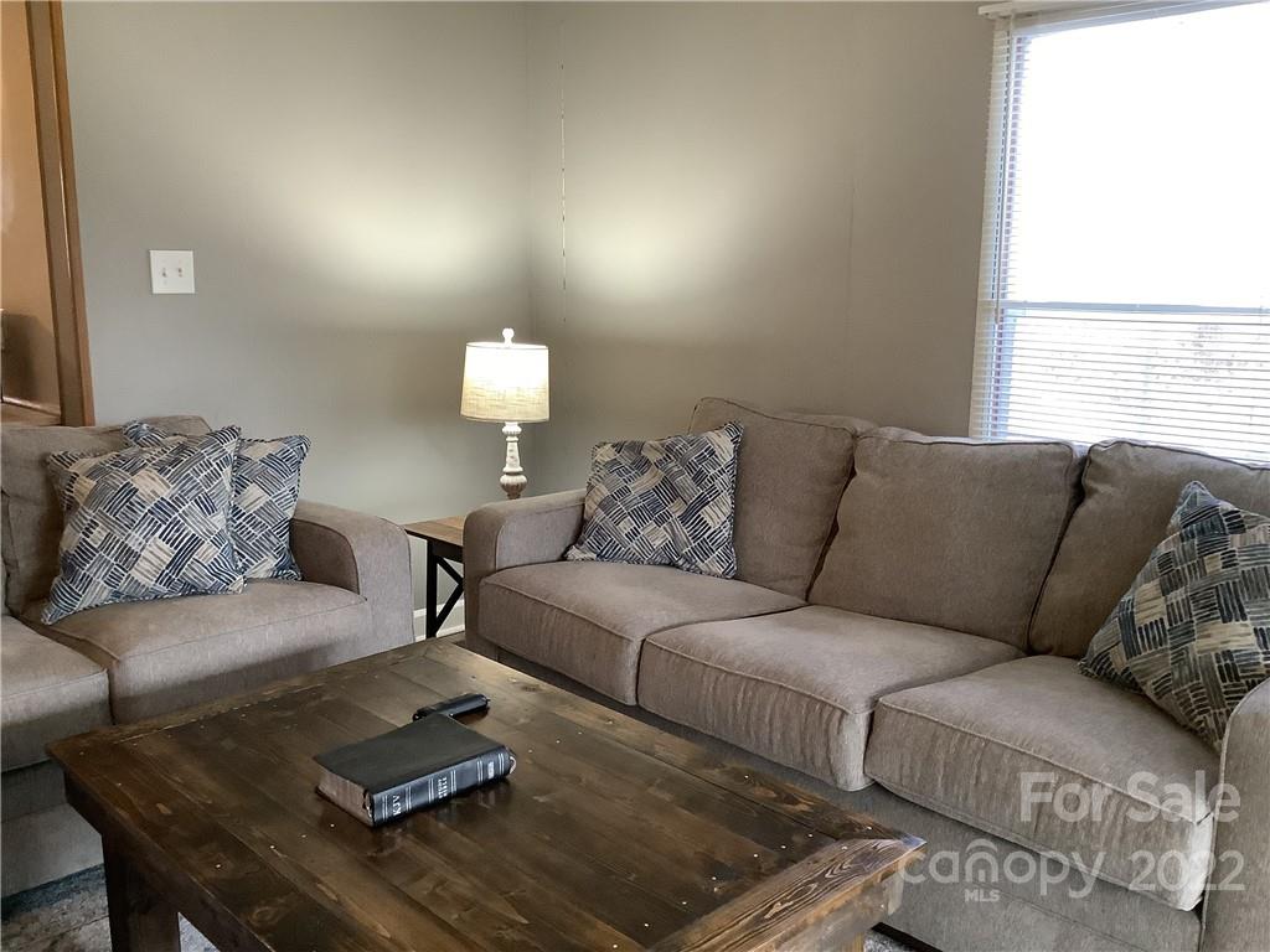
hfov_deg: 58.4
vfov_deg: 45.4
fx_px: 1137
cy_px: 476
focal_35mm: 31
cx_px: 635
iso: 320
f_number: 2.4
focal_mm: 3.3
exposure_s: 1/33
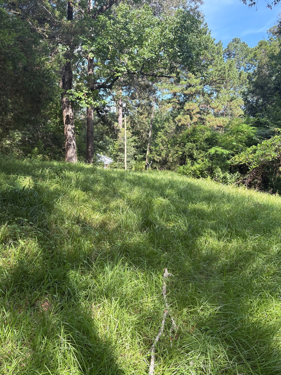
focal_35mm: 30
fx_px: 325
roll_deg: -0.3
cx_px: 120
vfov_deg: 60.0
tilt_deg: -9.7
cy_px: 190
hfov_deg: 46.7
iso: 50
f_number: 1.6
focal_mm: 5.96
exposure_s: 1/427
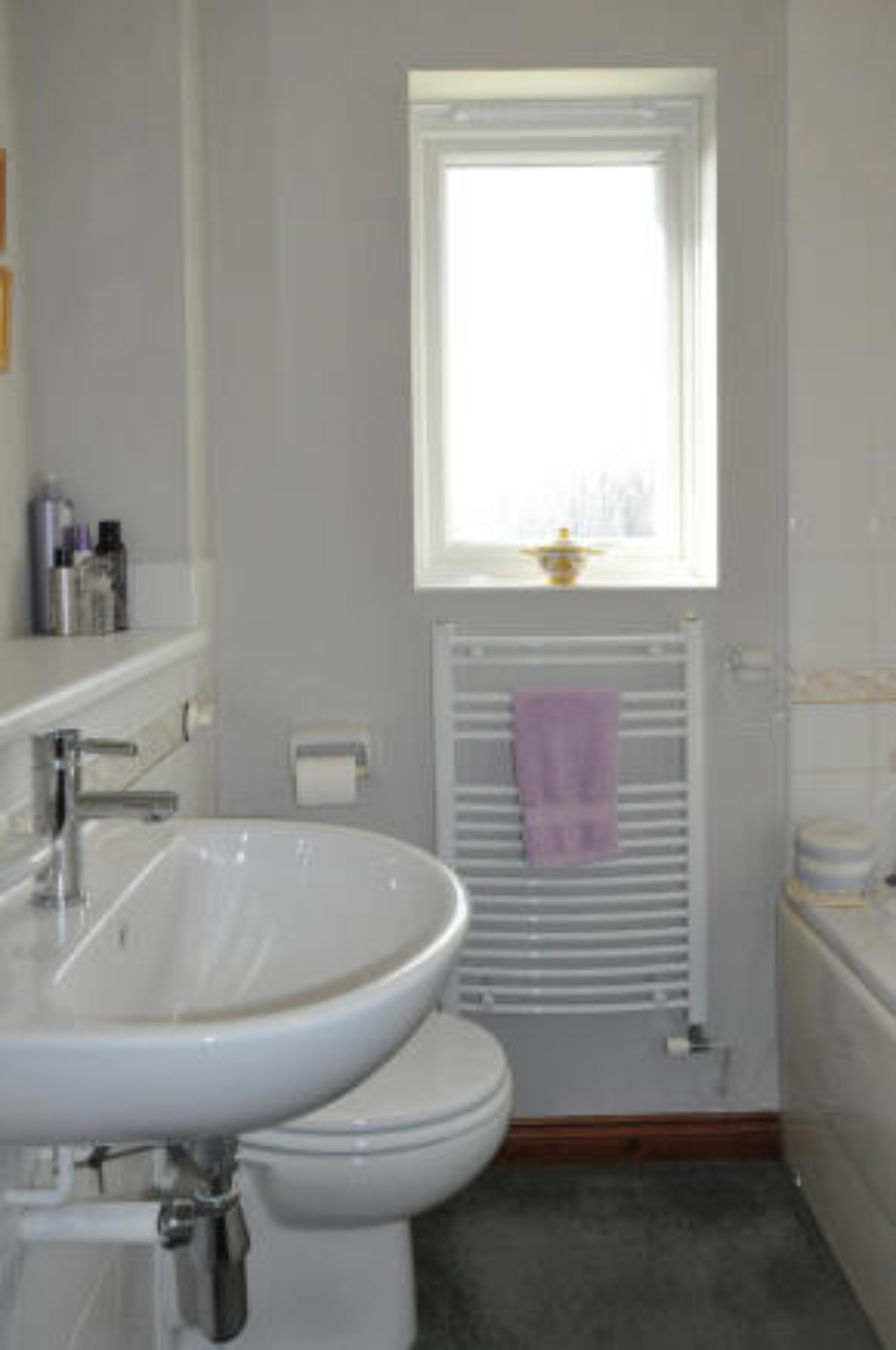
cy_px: 675
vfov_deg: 67.5
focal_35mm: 27
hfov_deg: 47.8
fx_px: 1011
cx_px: 448
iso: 1250
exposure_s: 1/200
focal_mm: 18
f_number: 11
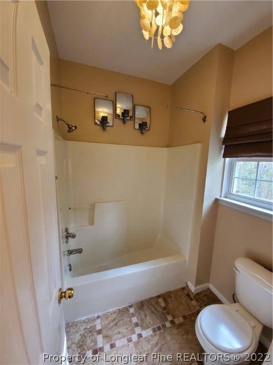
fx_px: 137
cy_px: 182
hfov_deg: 89.9
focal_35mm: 13
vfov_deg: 106.2
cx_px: 136
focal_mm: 1.8
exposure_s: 1/59
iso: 400
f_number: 2.2
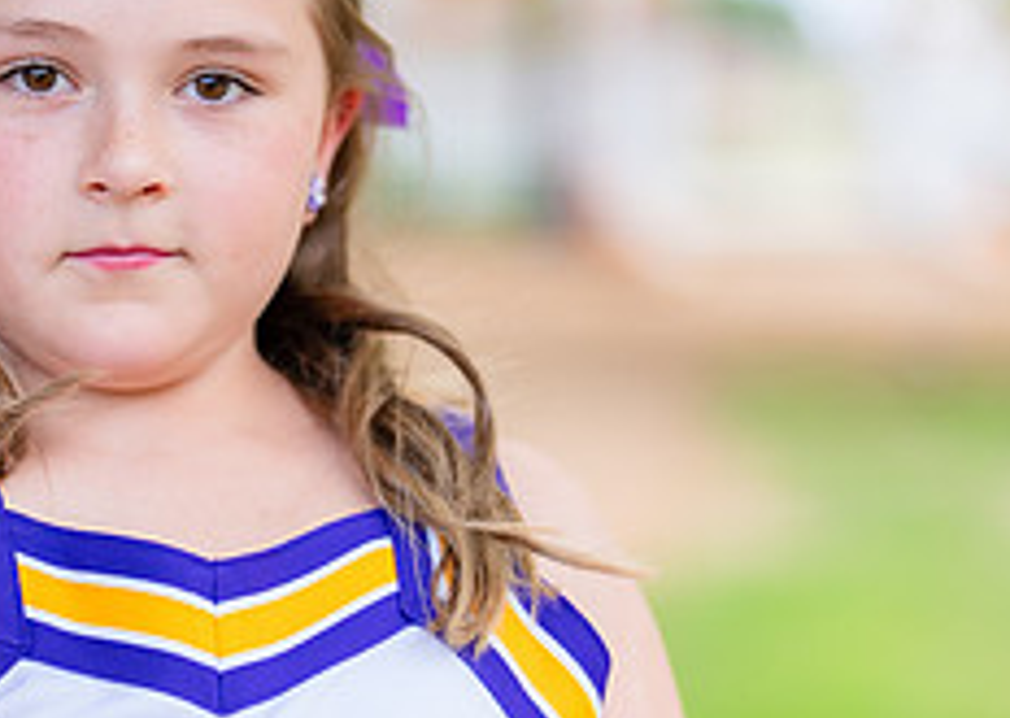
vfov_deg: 10.2
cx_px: 122
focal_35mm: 140
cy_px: 453
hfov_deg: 14.2
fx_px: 4010
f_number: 1.2
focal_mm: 50
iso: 125
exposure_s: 1/400
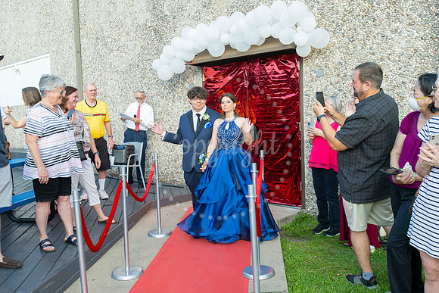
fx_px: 427
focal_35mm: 35
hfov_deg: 54.4
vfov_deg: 37.9
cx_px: 220
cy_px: 146
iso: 160
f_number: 7.1
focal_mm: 35
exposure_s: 1/250
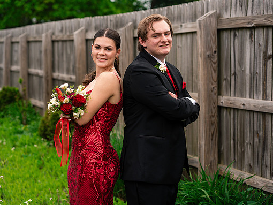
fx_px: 742
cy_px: 102
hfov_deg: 20.9
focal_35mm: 94
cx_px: 137
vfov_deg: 15.7
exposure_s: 1/1000
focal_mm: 85
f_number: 3.5
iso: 400
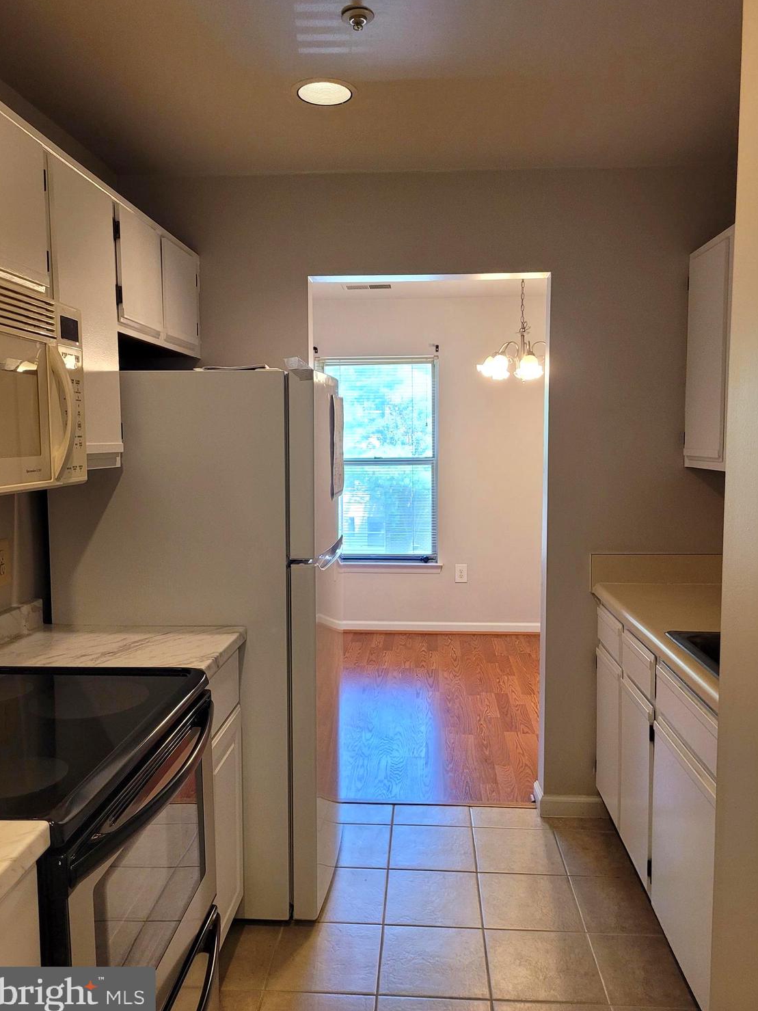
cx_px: 379
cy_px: 498
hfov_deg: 51.3
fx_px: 788
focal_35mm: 27
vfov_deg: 65.3
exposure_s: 1/120
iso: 250
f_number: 1.8
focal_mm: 5.4
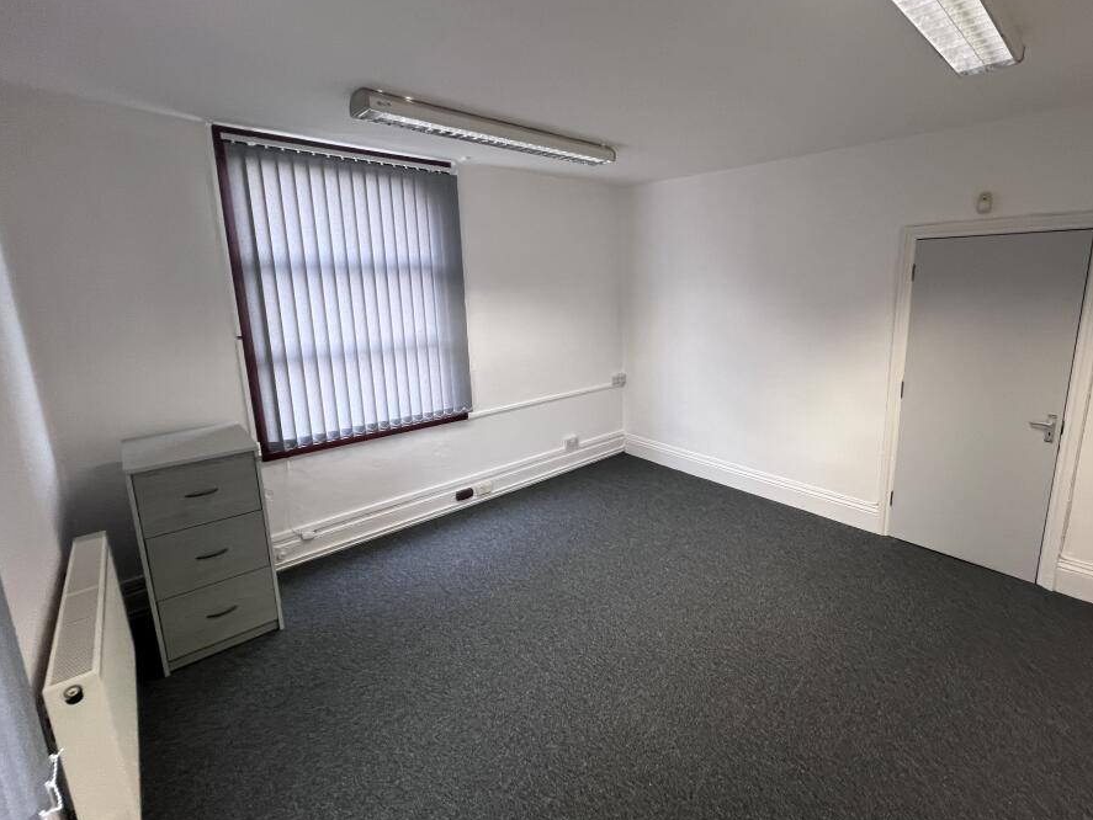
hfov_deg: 97.4
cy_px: 382
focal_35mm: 15
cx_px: 628
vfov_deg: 81.7
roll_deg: +2.4
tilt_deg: -9.1
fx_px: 474
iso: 250
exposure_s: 1/100
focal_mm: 1.57
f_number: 1.8
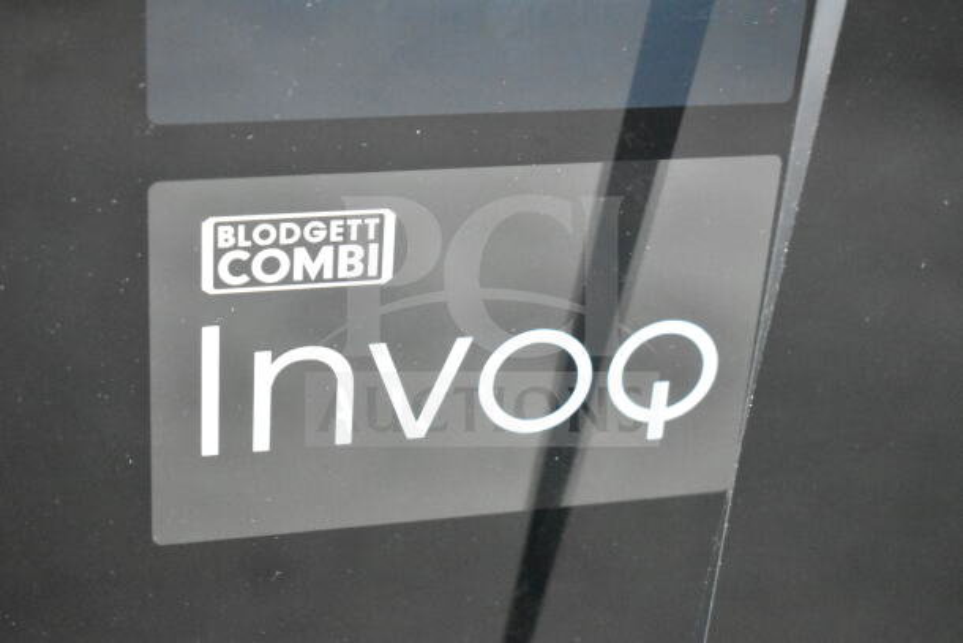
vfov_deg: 19.7
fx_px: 1846
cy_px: 322
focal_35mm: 69
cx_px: 482
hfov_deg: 29.2
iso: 14400
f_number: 5.3
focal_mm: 46
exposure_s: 1/80
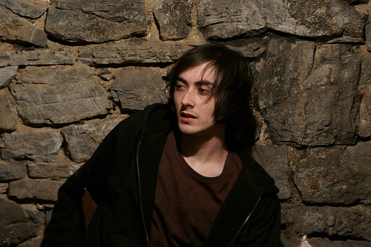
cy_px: 124
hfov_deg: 22.6
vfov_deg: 15.2
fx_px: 928
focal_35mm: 90
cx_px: 186
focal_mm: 60
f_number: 3.2
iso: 1600
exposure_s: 1/25
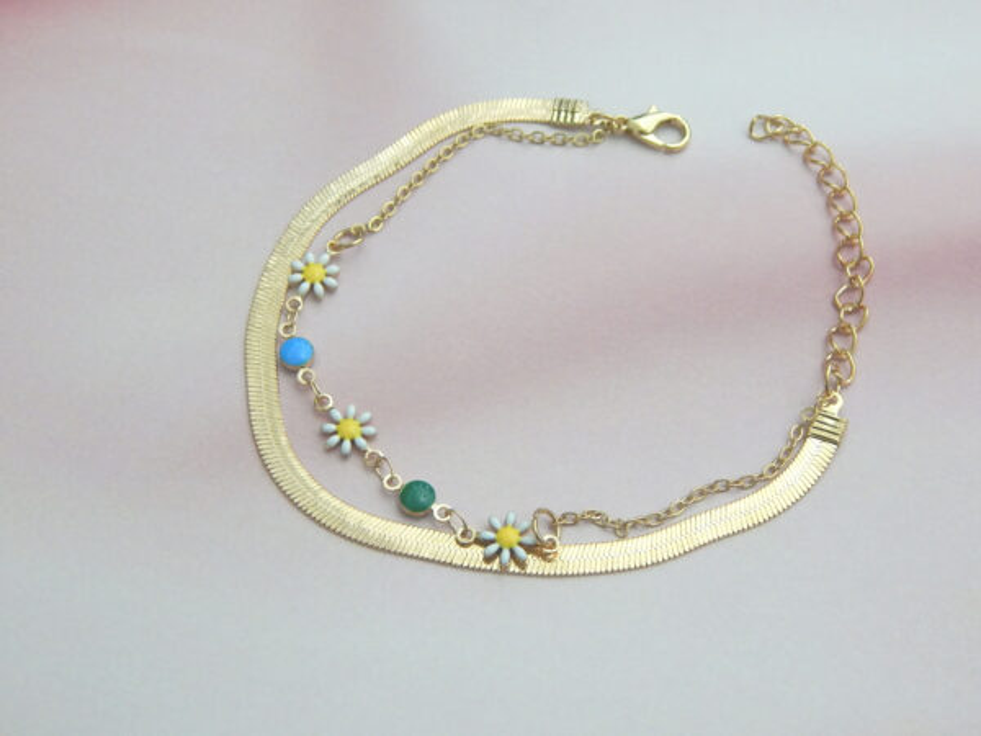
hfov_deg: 35.5
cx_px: 490
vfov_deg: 27.0
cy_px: 368
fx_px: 1530
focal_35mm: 54
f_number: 3.8
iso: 320
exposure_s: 1/30
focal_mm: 9.7
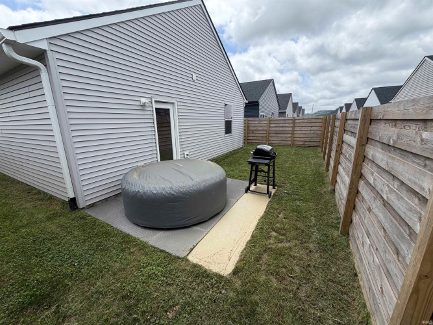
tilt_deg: -14.0
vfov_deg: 85.7
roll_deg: +1.4
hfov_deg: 102.1
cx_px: 216
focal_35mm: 14
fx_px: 175
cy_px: 162
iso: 32
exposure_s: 1/770
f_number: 2.2
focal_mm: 2.22
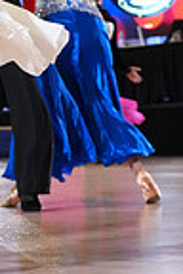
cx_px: -100
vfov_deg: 11.2
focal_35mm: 177
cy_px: -139
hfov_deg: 7.6
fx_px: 1350
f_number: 4
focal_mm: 44
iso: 4000
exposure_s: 1/500
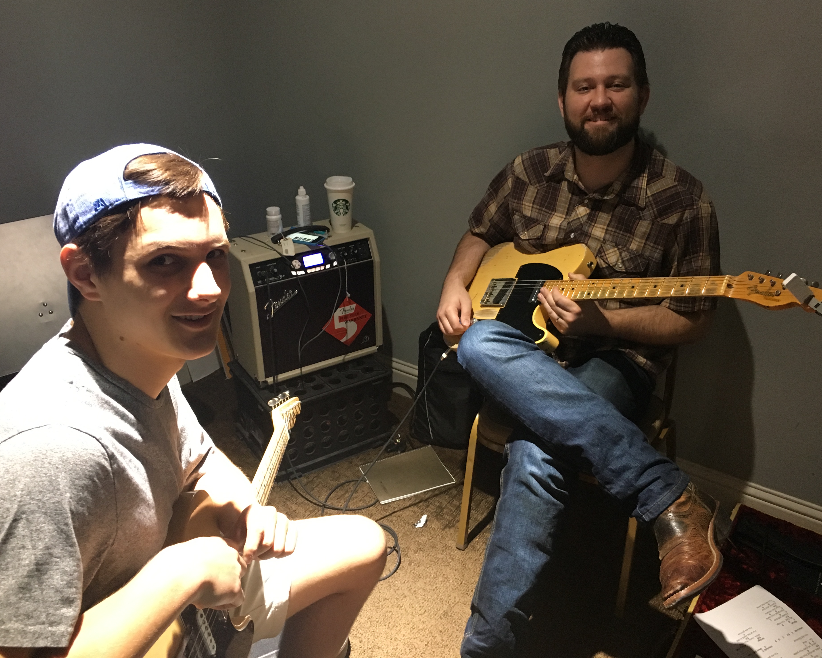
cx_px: 423
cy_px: 320
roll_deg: -0.7
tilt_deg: -27.1
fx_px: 754
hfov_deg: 57.2
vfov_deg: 47.1
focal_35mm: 31
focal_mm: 4.15
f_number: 2.2
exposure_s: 1/17
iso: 200
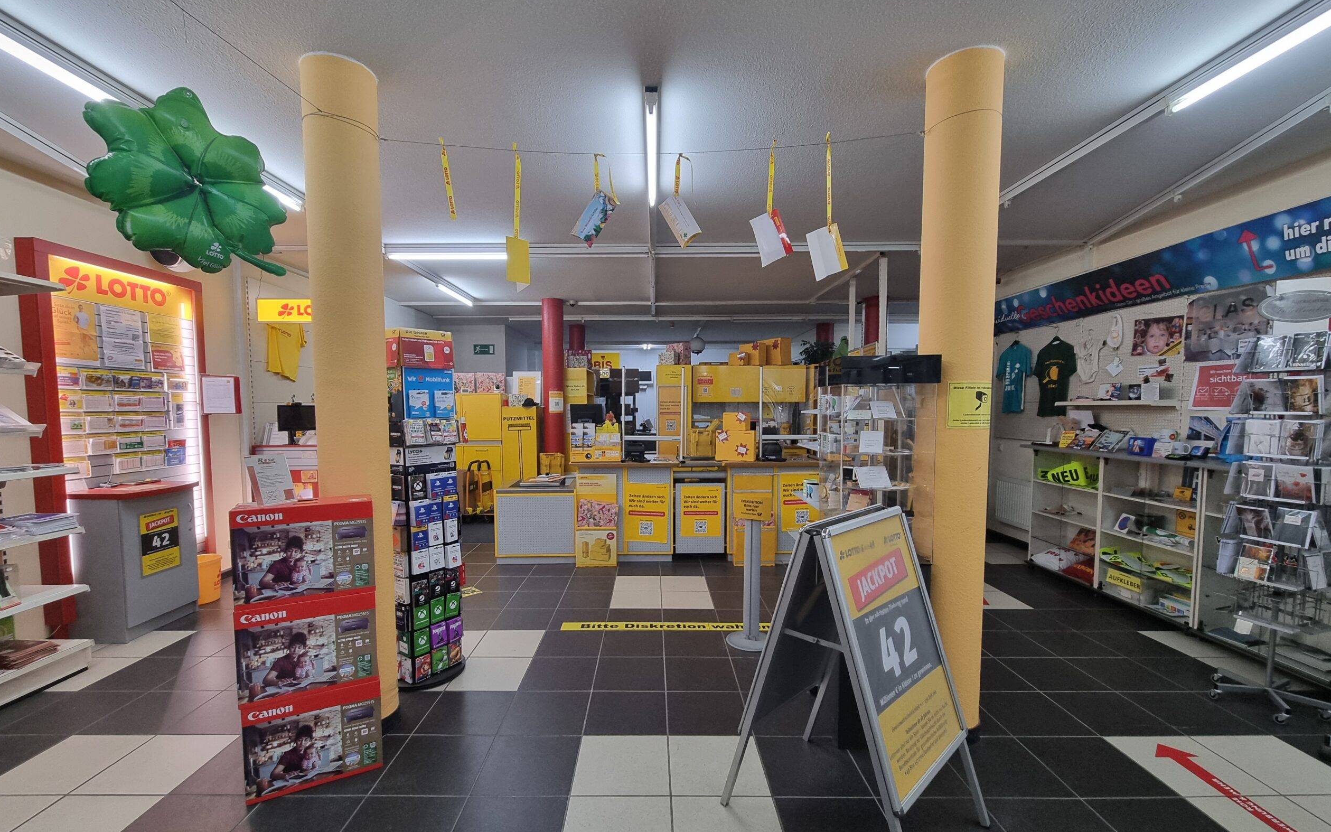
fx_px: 508
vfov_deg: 78.5
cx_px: 657
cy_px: 444
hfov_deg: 105.3
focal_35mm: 14
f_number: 2.2
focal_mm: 2.2
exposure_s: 1/50
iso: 200
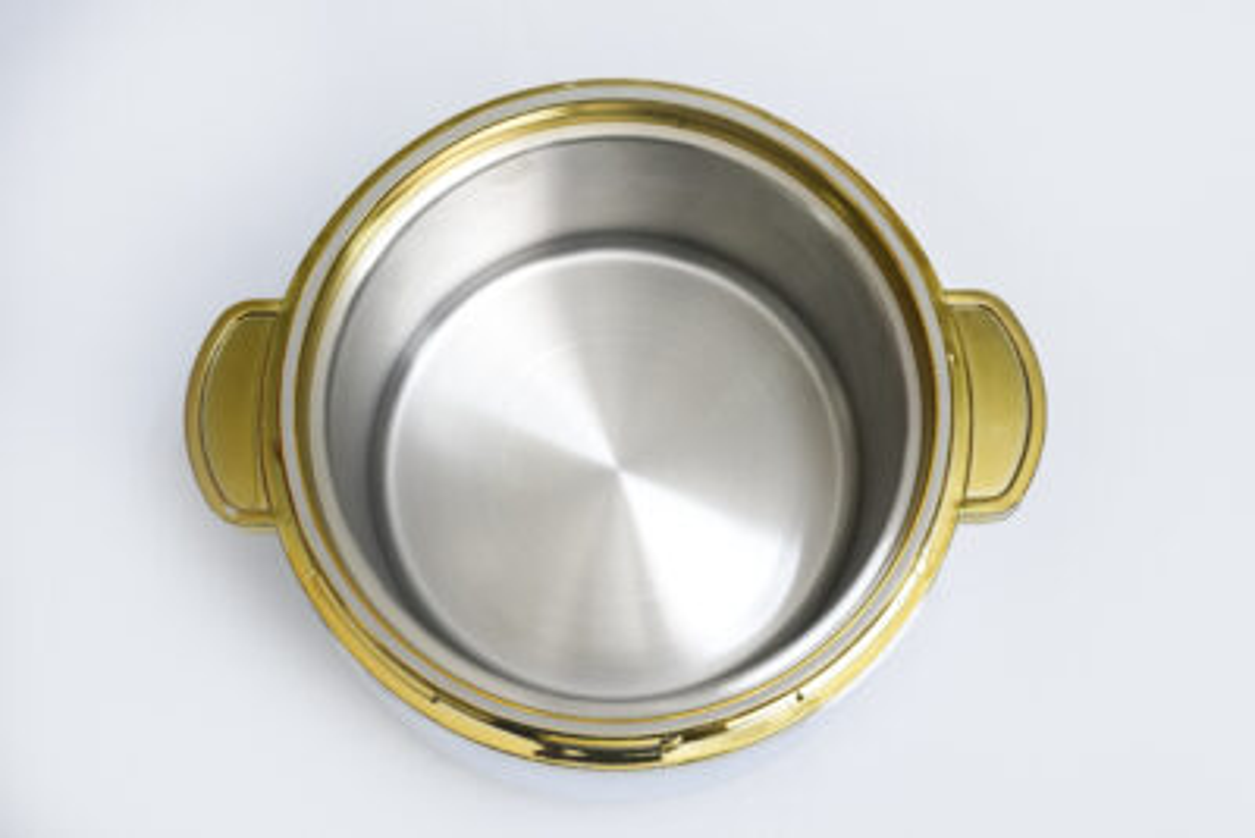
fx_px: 1569
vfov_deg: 29.9
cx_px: 628
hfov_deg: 43.6
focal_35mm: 45
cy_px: 419
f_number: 16
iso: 6400
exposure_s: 1/160
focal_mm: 45
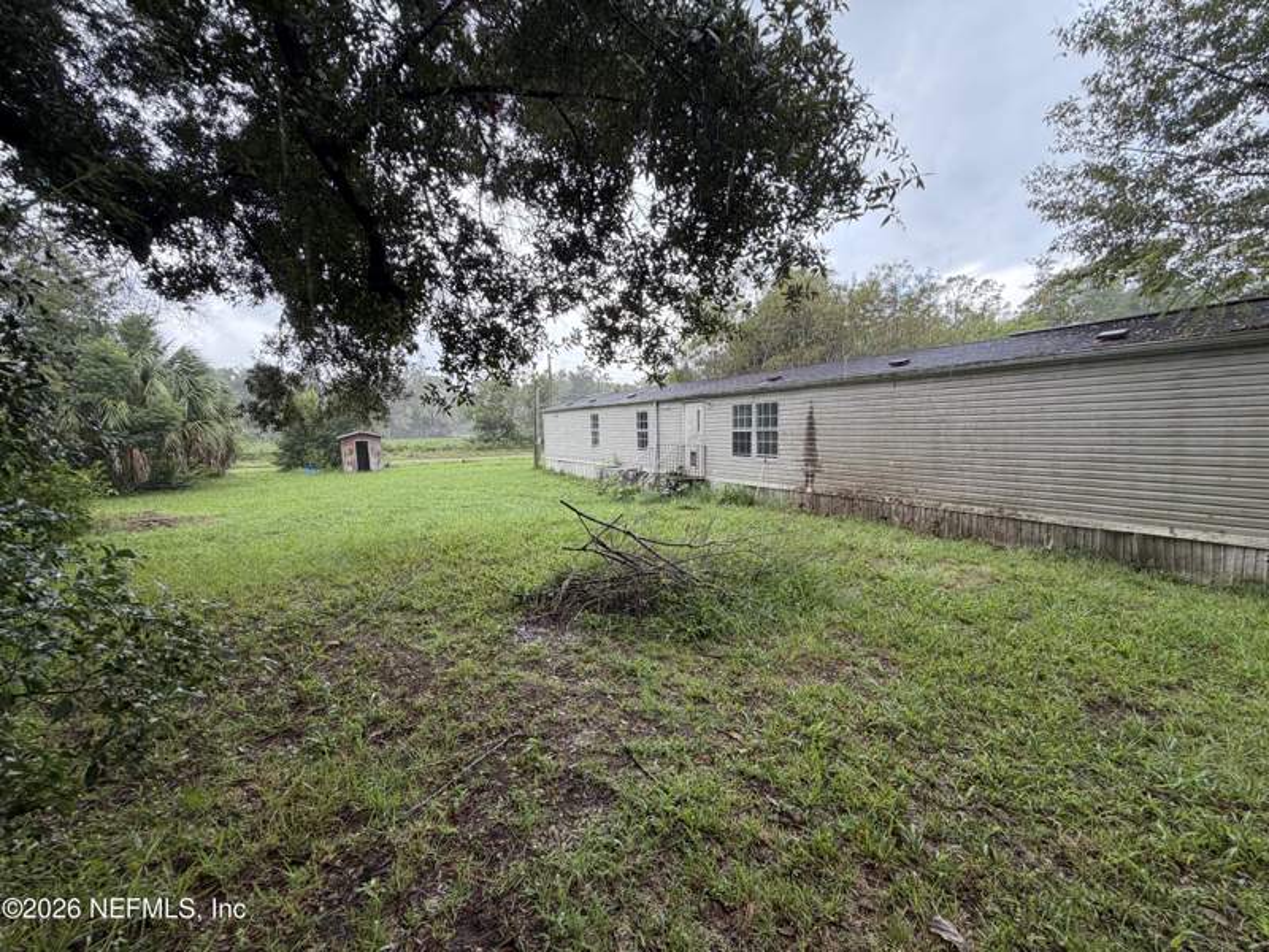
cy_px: 476
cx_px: 634
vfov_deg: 85.7
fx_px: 513
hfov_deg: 102.1
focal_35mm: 14
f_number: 2.2
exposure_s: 1/164
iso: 64
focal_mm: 2.22
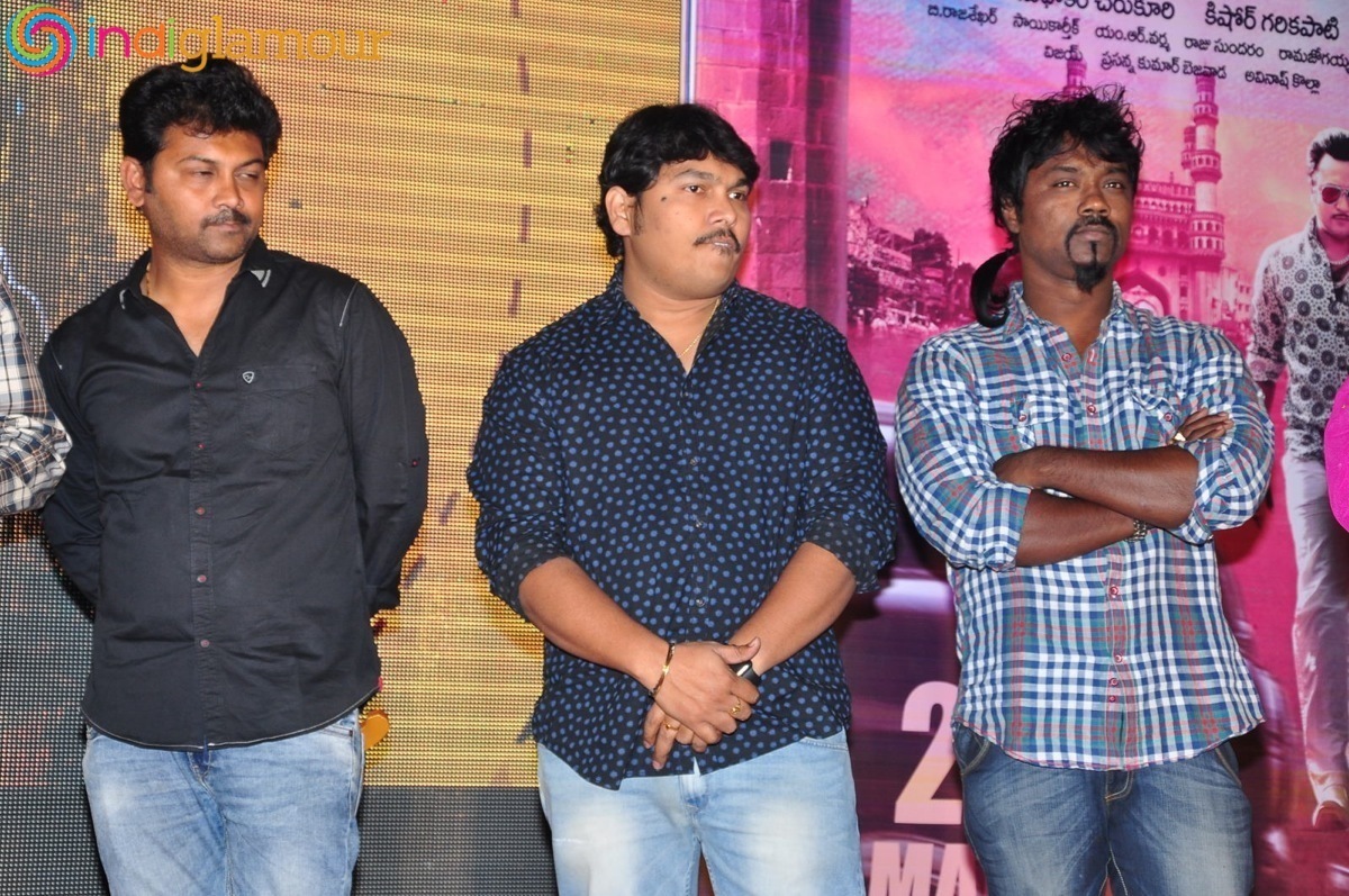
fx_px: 3256
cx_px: 674
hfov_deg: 23.4
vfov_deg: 15.7
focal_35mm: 87
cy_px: 448
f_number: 6.3
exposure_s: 1/125
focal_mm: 58
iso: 400
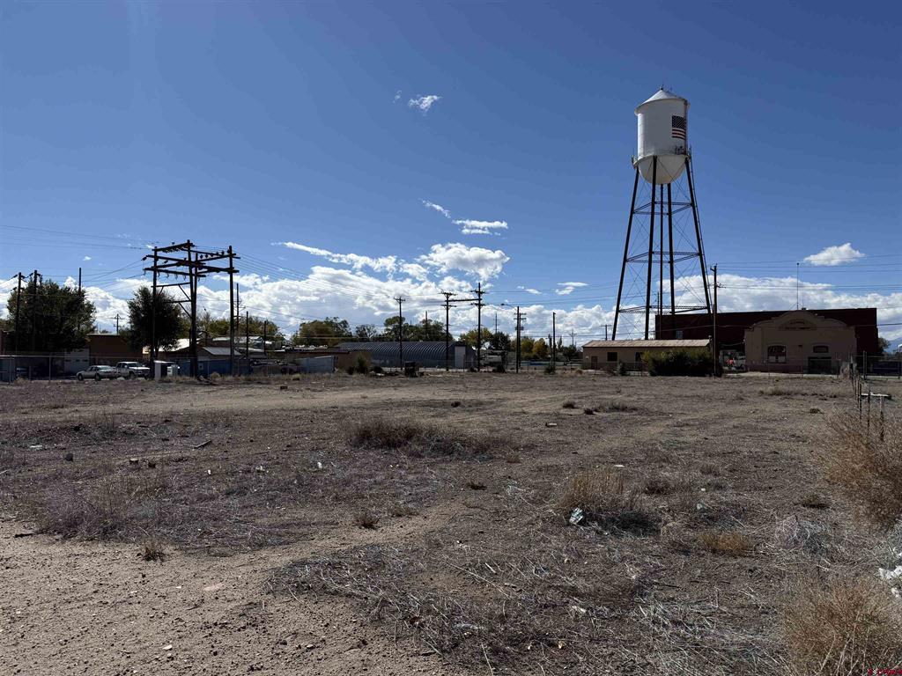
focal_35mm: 24
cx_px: 451
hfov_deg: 71.6
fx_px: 625
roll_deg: -0.5
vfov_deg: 56.8
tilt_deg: +1.8
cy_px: 338
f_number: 1.78
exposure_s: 1/10309
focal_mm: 6.76
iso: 80
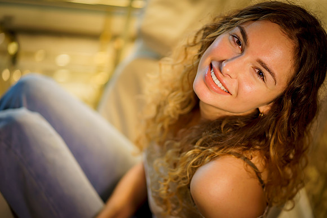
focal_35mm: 85
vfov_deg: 16.1
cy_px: 109
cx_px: 164
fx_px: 772
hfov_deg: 23.9
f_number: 1.8
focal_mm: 85
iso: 320
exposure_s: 1/200
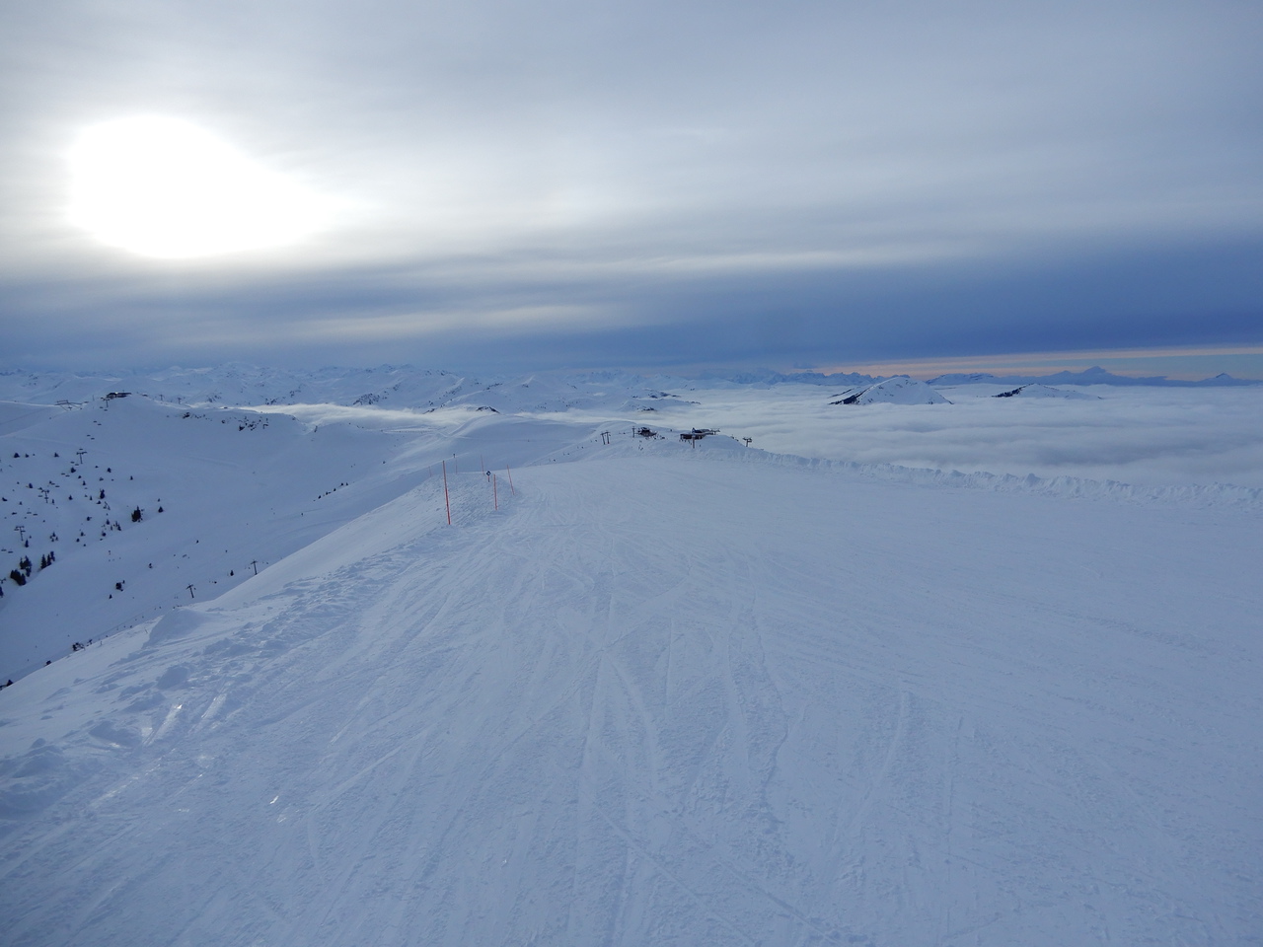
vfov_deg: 56.8
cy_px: 474
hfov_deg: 71.6
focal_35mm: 24
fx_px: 876
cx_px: 632
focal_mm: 4.3
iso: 80
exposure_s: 1/1600
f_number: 3.4
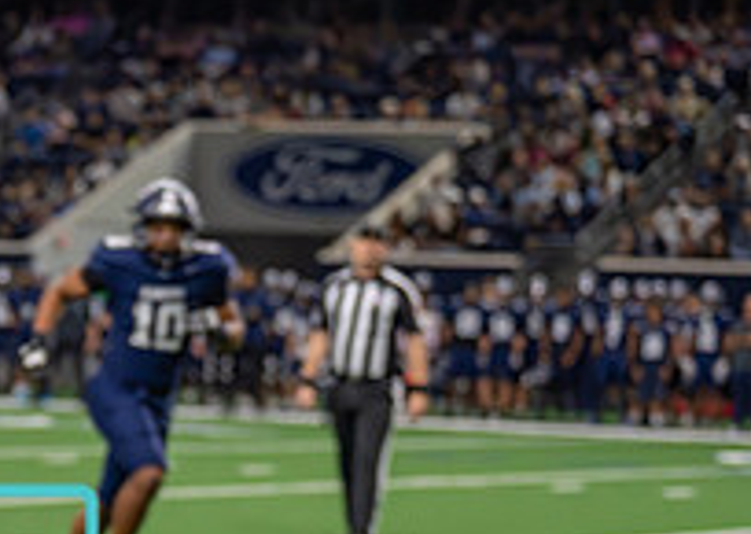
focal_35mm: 209
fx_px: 4450
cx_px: -137
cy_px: 626
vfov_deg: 6.8
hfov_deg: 9.5
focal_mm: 70
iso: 4000
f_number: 2.8
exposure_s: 1/1600
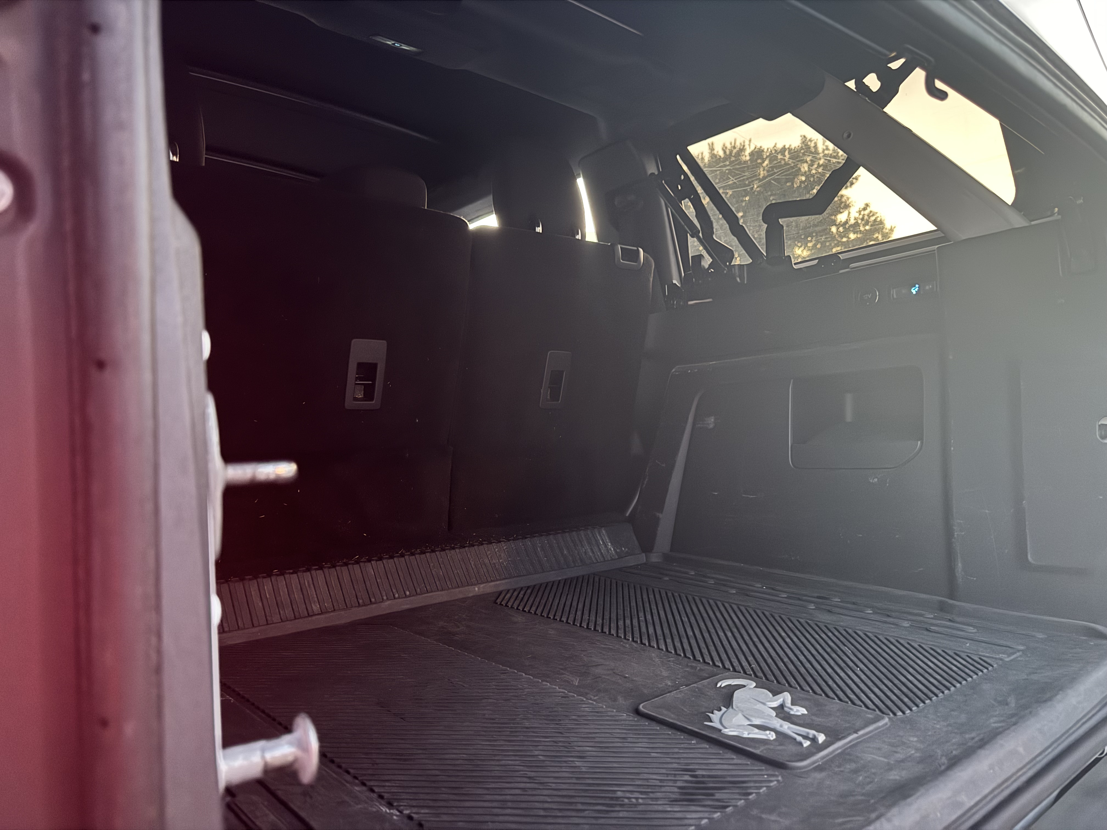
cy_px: 415
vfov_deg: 56.8
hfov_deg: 71.6
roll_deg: +2.3
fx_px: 768
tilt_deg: -0.7
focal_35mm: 24
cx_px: 554
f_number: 1.78
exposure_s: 1/16
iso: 1000
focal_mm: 6.76
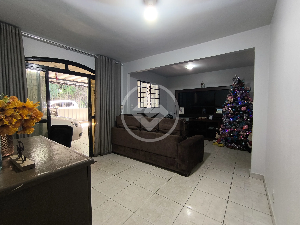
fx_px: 139
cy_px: 112
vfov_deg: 78.1
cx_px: 150
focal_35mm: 16
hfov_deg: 94.5
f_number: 2.2
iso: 160
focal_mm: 1.65
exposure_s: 1/60
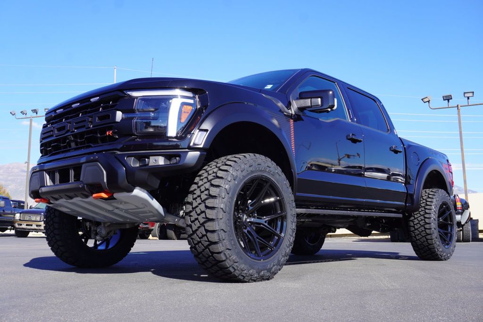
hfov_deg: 55.1
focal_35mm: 34
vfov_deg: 38.4
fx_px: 463
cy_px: 161
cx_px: 242
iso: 100
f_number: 8
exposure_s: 1/125
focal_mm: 23
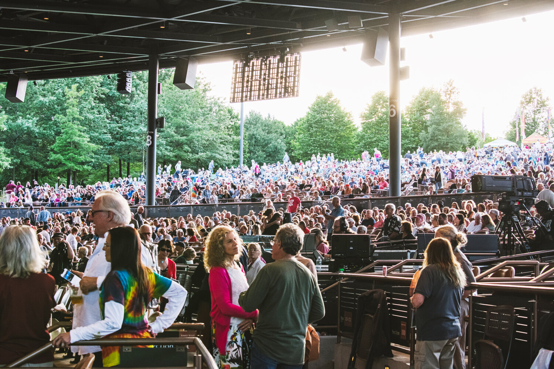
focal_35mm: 60
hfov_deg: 33.4
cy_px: 184
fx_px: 923
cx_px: 277
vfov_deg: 22.6
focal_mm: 60
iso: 1800
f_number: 10
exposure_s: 1/60
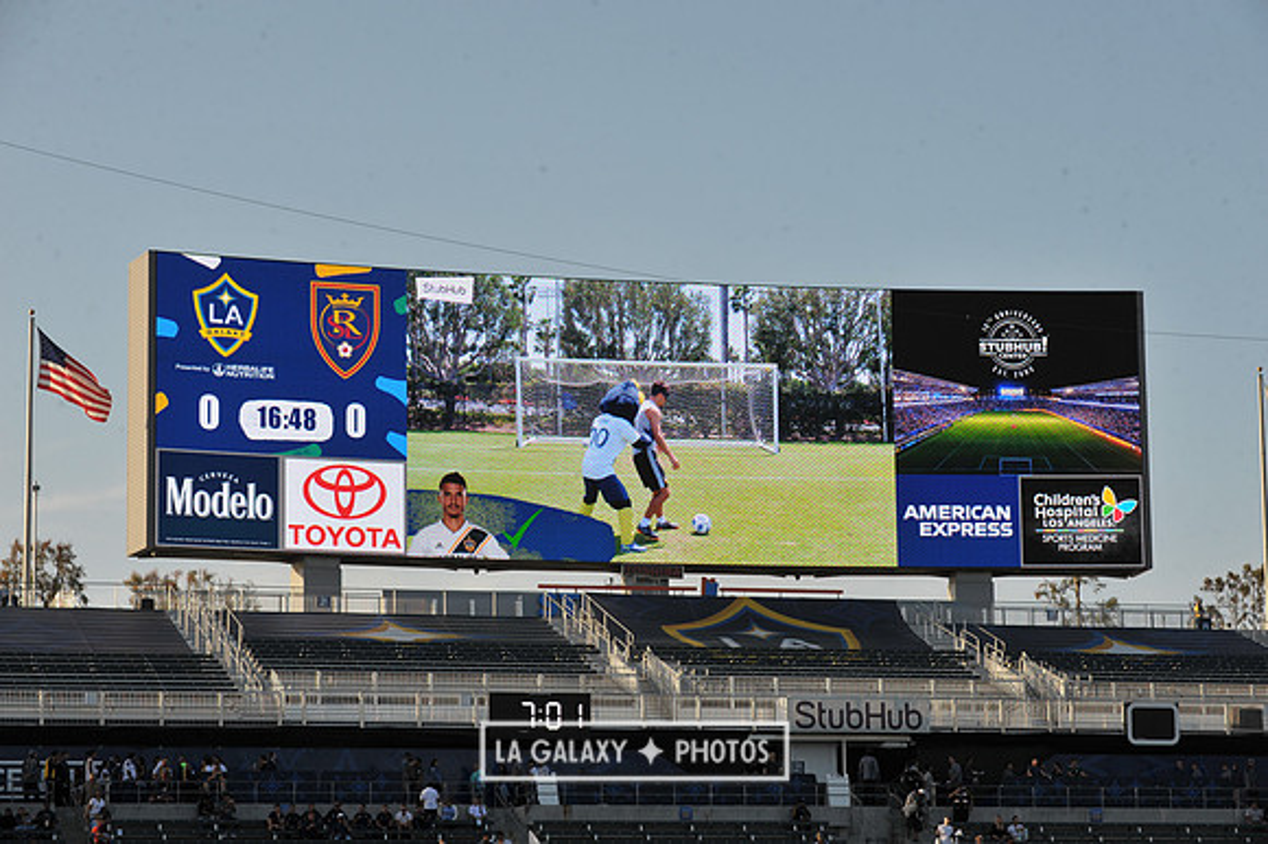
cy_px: 422
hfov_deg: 18.6
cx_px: 634
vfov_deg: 12.4
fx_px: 3872
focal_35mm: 110
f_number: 11
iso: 400
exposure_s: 1/500
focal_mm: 110
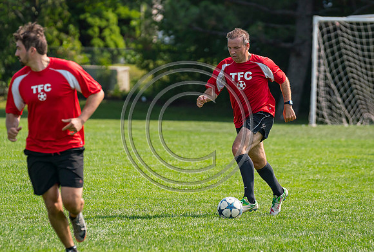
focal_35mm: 422
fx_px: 4402
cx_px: 214
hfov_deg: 4.9
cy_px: 108
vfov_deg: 3.3
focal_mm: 200
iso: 400
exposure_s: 1/4000
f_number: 3.2
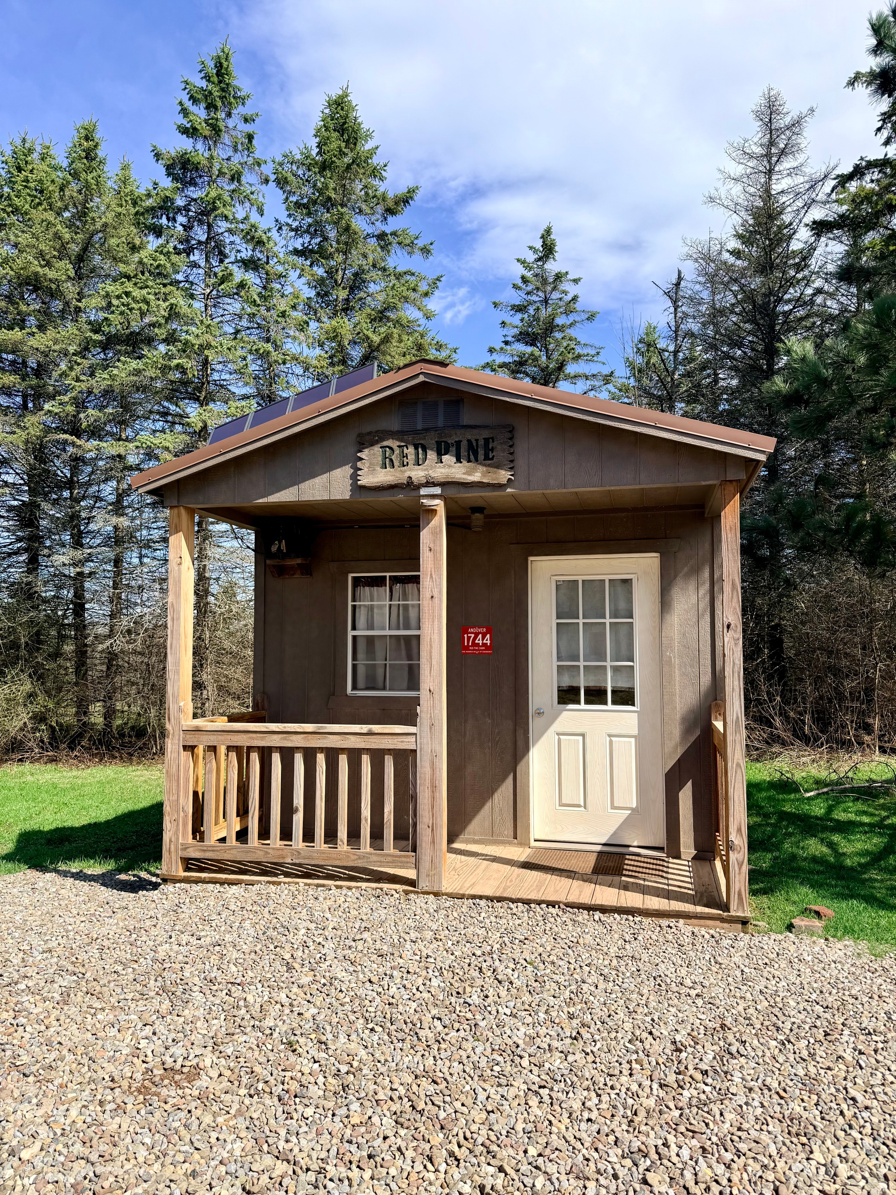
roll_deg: +0.5
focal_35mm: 24
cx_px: 448
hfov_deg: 56.8
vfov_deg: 71.6
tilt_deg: +3.5
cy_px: 598
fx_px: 828
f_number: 1.78
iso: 80
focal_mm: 6.76
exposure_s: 1/3759
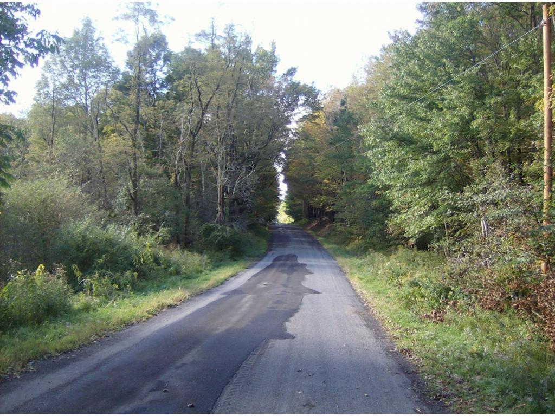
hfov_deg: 51.4
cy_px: 208
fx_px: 577
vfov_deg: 39.7
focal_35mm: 36
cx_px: 278
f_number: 2.8
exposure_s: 1/176
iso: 100
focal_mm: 6
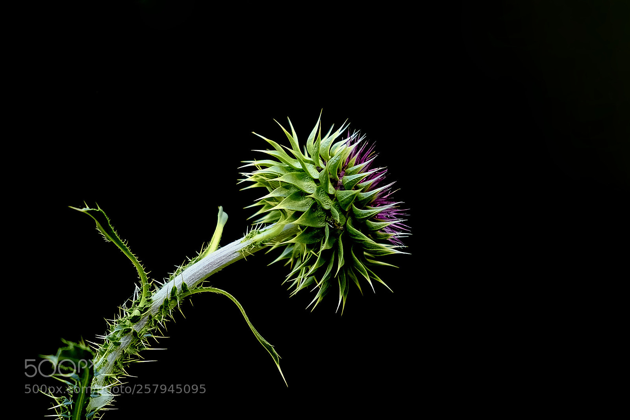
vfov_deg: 11.4
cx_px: 315
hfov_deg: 17.1
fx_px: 2099
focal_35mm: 120
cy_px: 210
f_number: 2.8
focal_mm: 80
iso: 200
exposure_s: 1/250
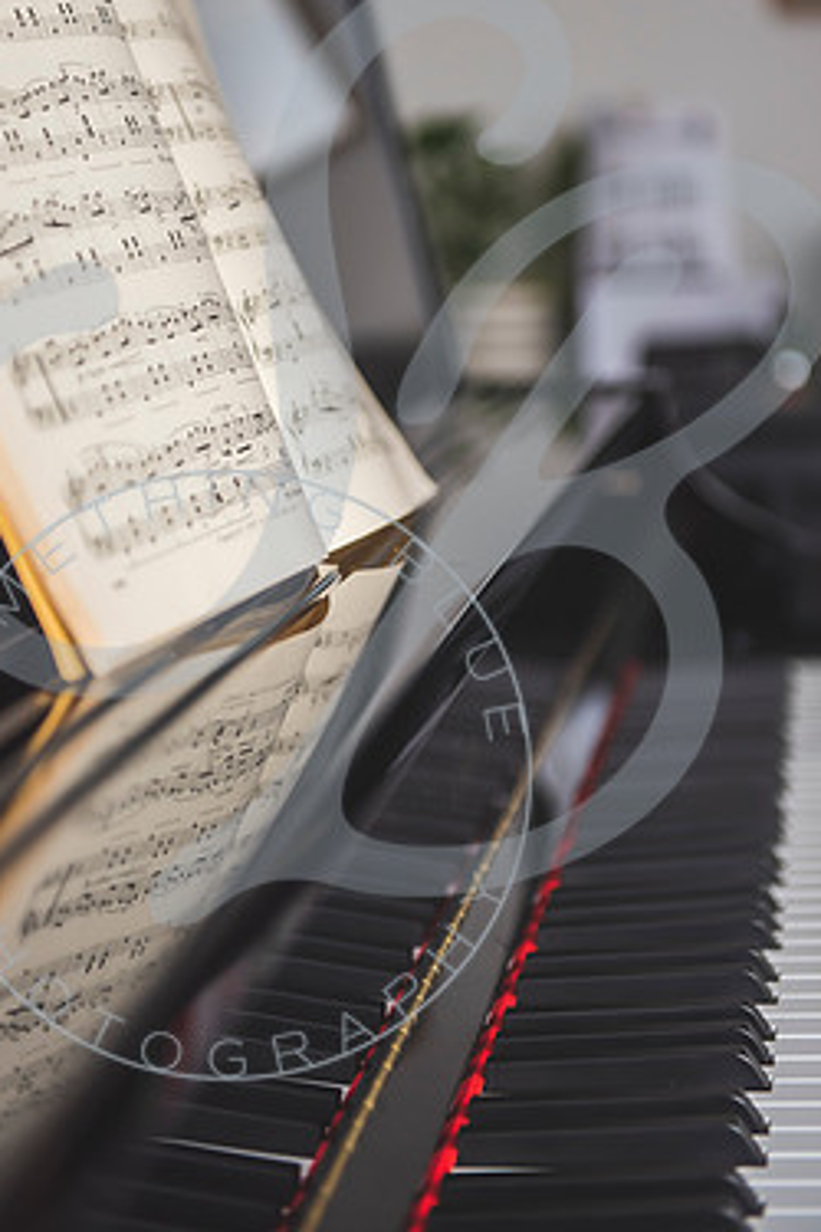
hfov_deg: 16.3
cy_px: 526
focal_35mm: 84
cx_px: 374
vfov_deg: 24.2
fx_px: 2873
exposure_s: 1/125
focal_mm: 70
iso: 100
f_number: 2.8
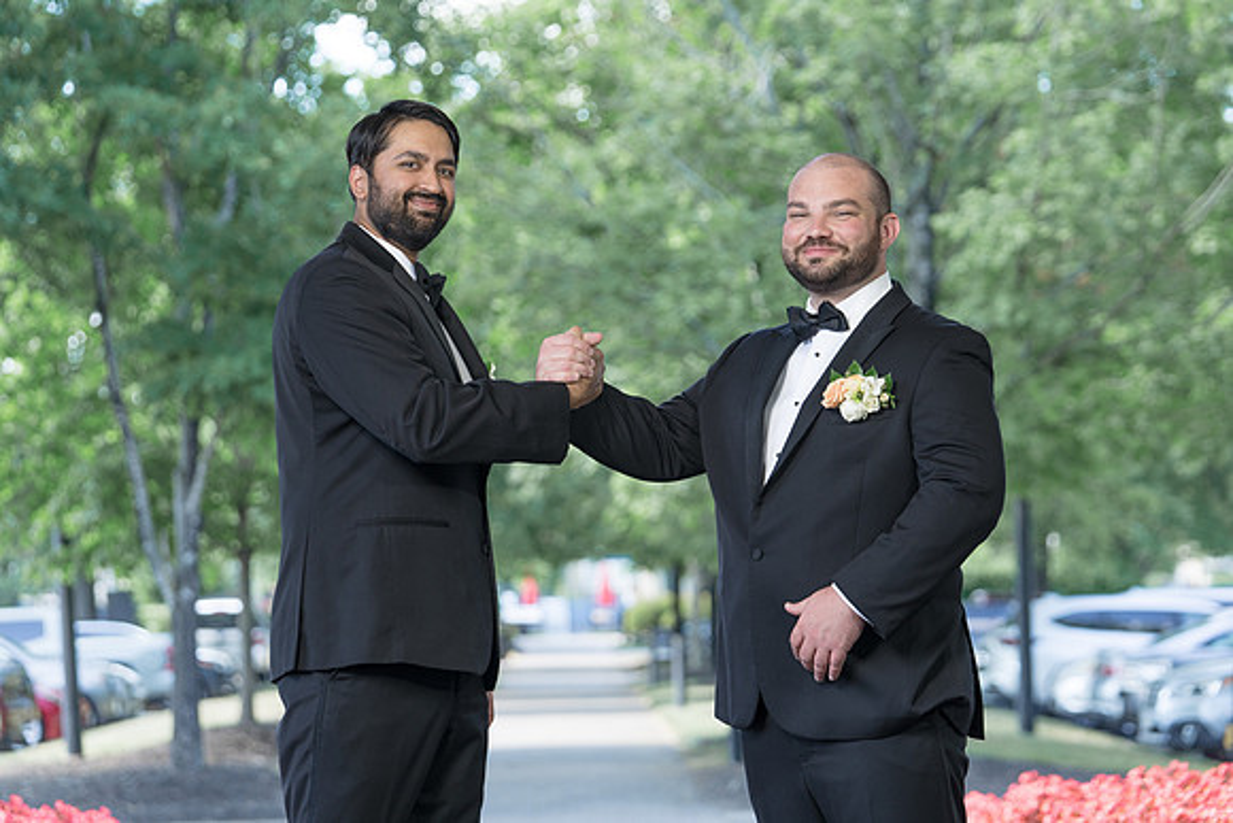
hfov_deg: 19.1
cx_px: 598
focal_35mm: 107
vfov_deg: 12.8
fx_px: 3671
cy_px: 424
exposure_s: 1/250
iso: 250
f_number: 4
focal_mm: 104
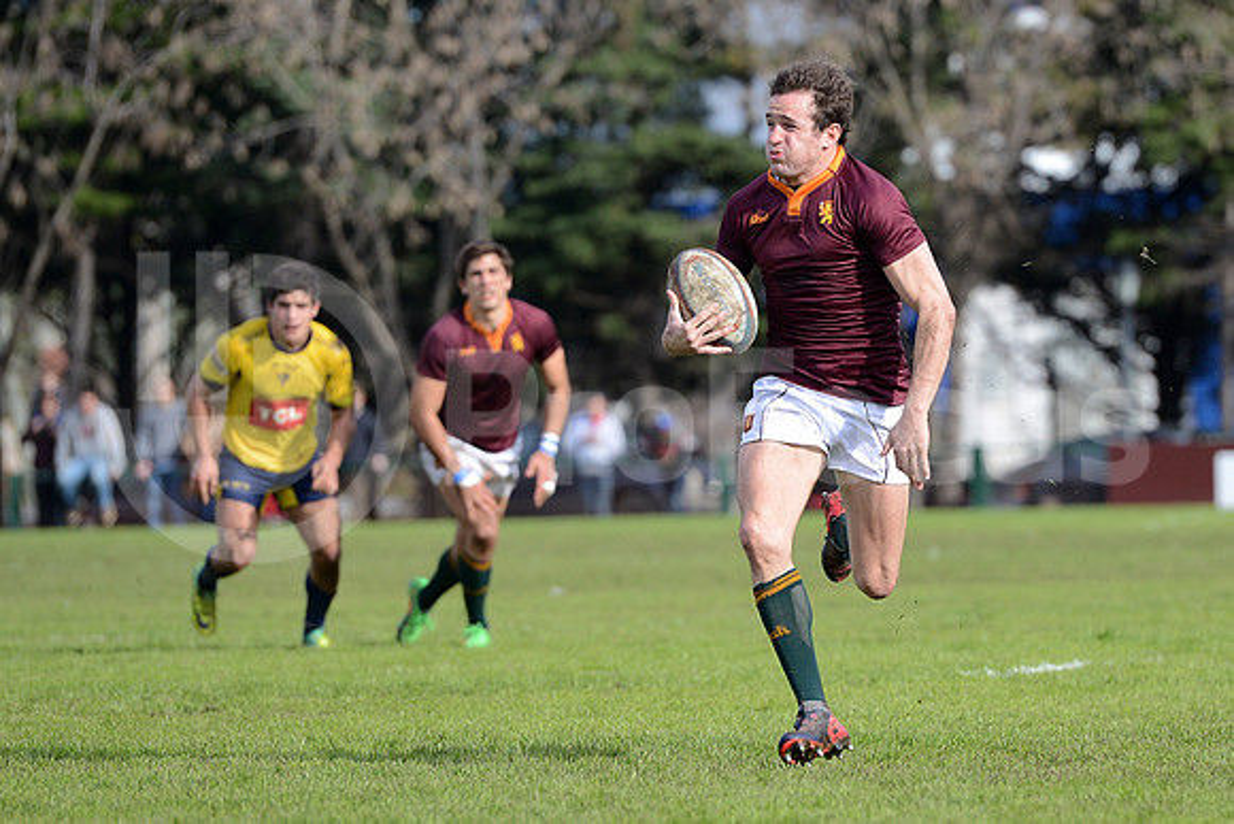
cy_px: 412
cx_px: 617
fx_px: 6857
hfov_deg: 10.3
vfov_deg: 6.9
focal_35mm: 200
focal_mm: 200
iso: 500
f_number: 4
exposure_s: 1/2500
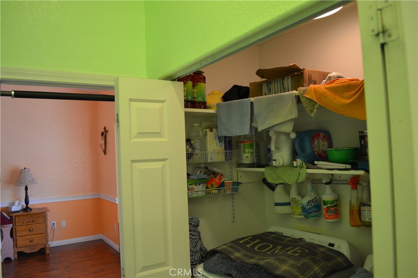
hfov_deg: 67.4
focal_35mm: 27
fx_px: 314
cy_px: 139
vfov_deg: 47.9
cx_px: 209
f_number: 3.5
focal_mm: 18
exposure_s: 1/25
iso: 400
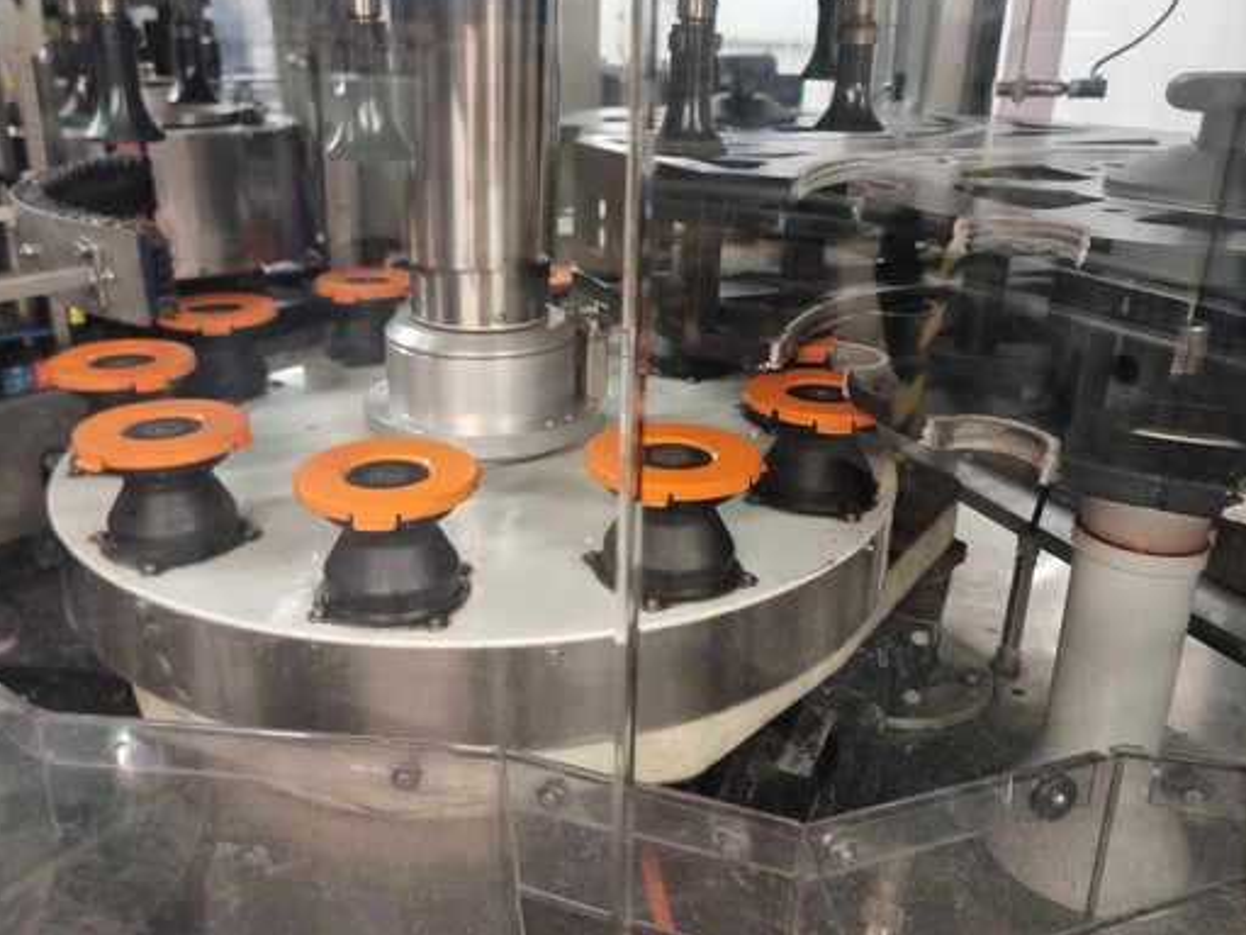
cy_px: 414
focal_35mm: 30
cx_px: 565
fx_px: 1080
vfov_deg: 46.7
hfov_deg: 59.9
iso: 500
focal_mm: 6.7
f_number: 1.8
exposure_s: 1/50
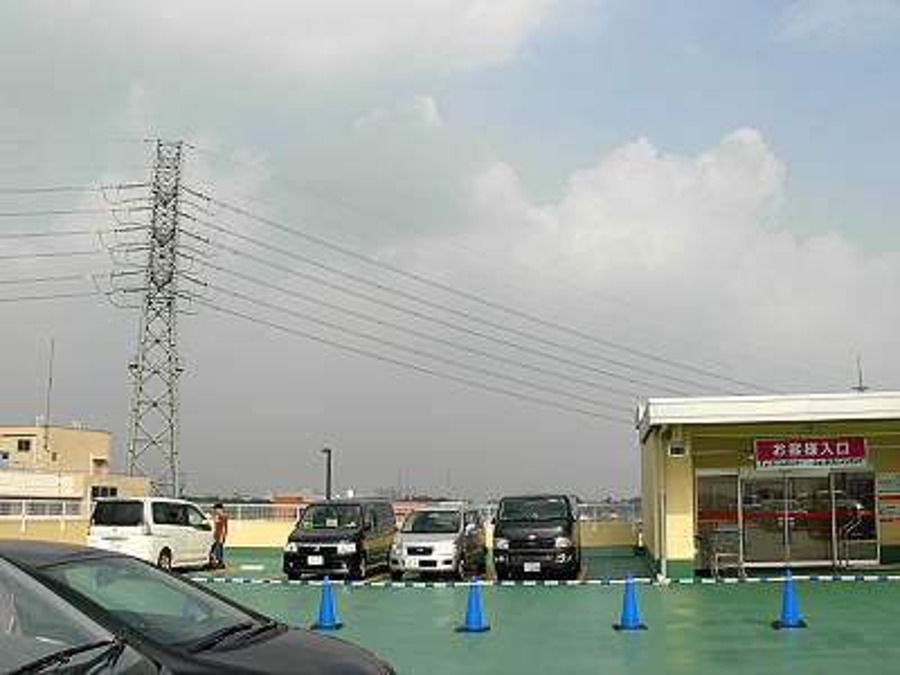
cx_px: 450
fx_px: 988
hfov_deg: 49.0
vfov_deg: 37.7
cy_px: 338
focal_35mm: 38
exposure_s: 1/790
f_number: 4.9
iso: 79
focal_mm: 6.3
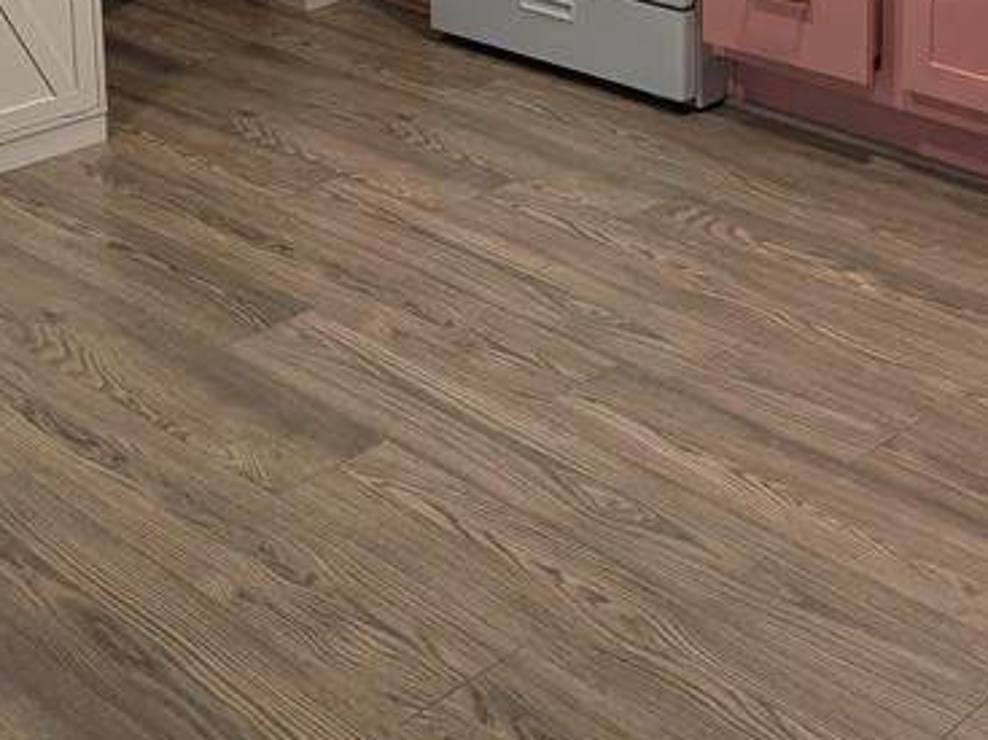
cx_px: 573
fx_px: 1912
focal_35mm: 67
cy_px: -277
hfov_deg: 28.9
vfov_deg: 19.8
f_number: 1.7
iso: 40
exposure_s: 1/40
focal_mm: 4.53
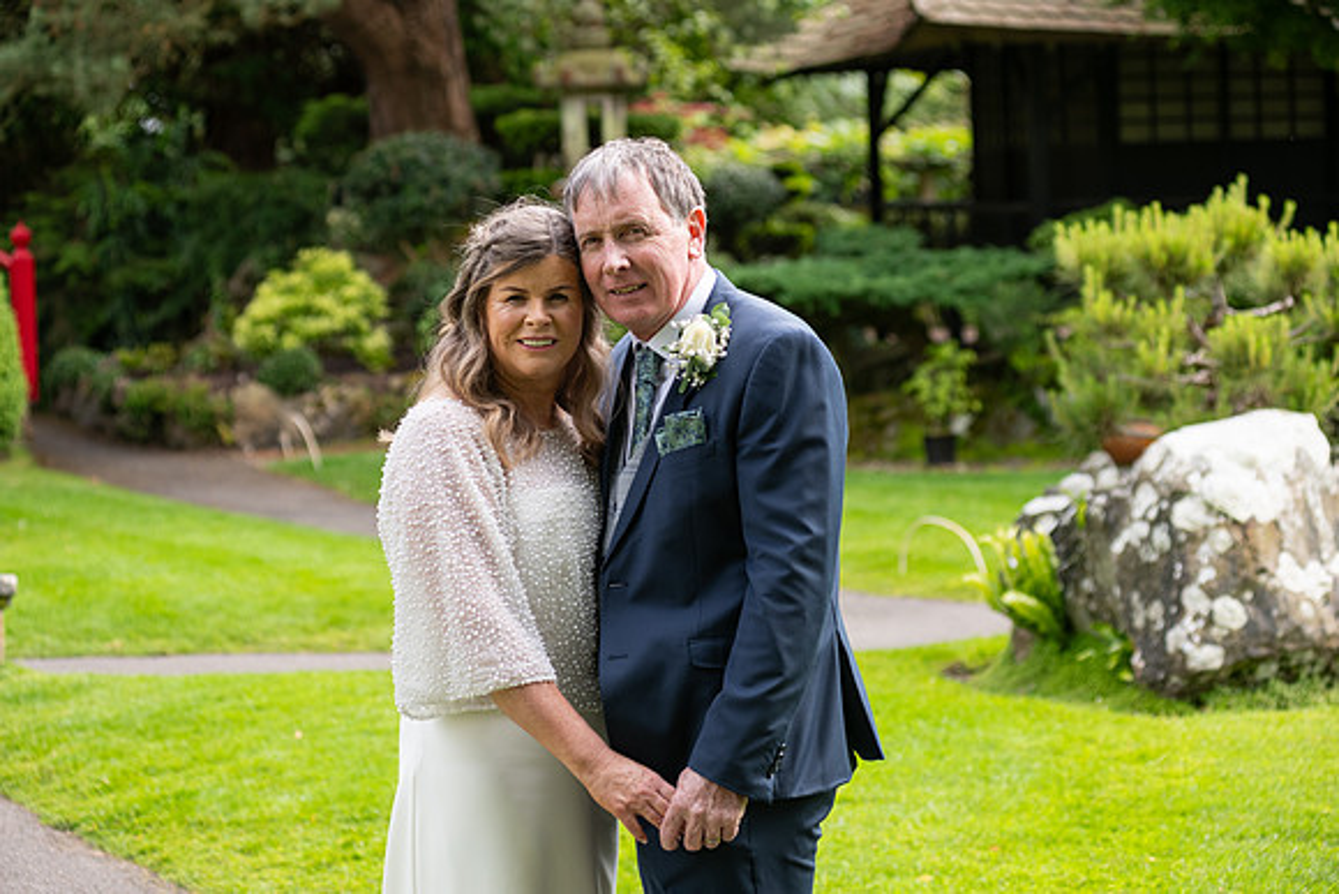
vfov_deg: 17.1
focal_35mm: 80
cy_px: 447
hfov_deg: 25.4
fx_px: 2976
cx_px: 670
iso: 200
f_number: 3.5
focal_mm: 80
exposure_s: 1/400
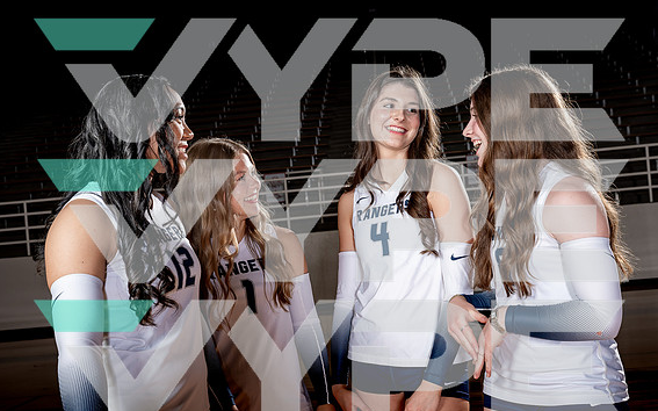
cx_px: 333
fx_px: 878
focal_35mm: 49
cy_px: 221
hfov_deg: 41.1
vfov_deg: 26.3
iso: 100
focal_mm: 47
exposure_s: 1/250
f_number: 8
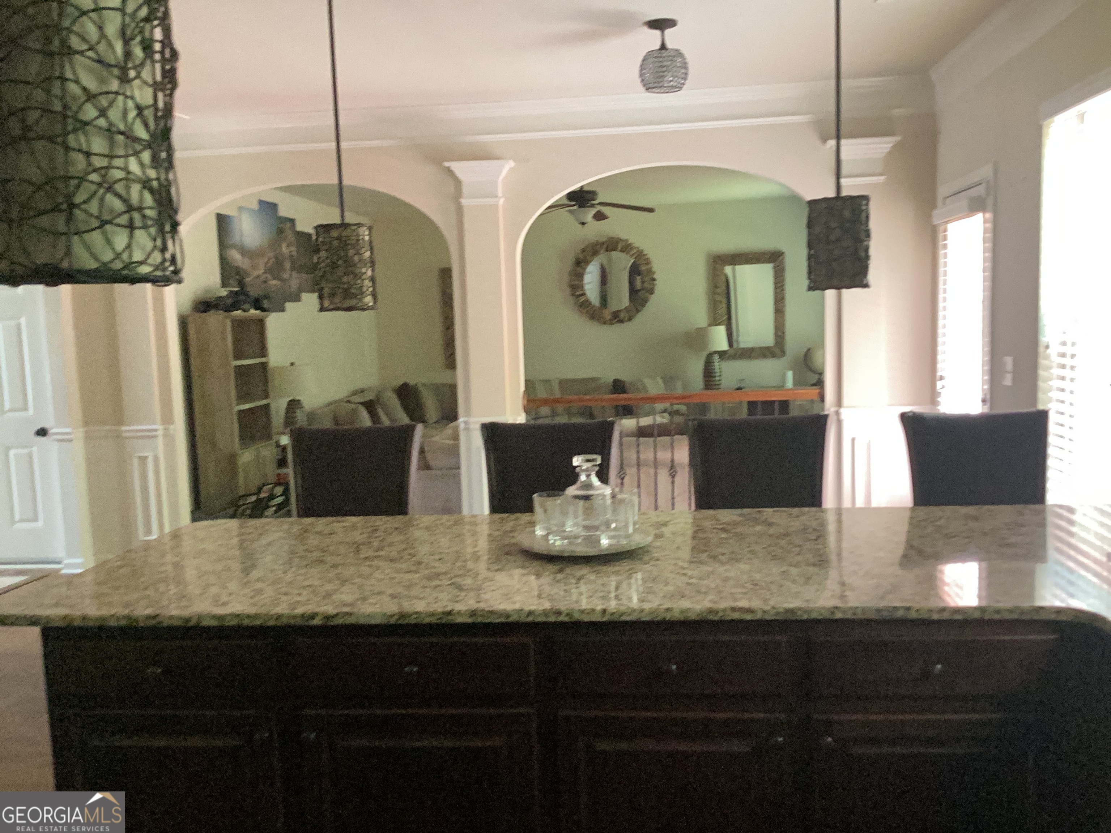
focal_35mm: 31
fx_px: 995
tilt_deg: -7.3
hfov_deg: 58.4
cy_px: 416
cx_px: 556
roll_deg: +1.4
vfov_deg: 45.4
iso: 400
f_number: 2.4
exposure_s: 1/30
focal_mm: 3.3
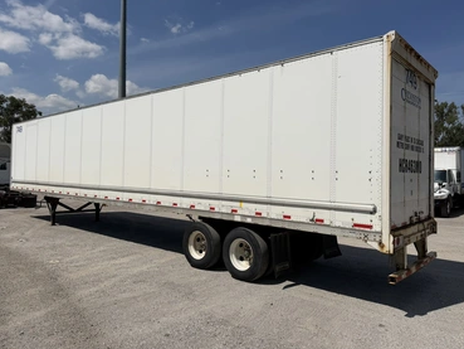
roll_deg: -0.2
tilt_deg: +3.5
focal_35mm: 26
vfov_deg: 53.1
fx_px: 349
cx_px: 230
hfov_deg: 67.3
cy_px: 164
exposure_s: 1/17544
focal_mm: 6.76
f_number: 1.78
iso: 80
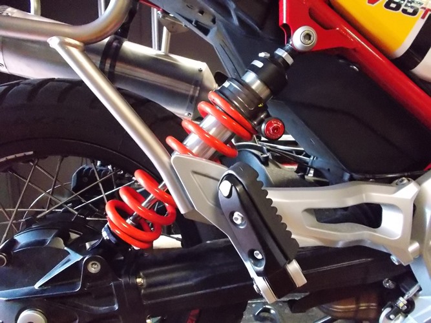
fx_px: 324
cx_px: 216
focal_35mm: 26
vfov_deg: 53.0
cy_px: 162
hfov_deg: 67.3
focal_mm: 4.6
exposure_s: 1/50
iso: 1600
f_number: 3.2
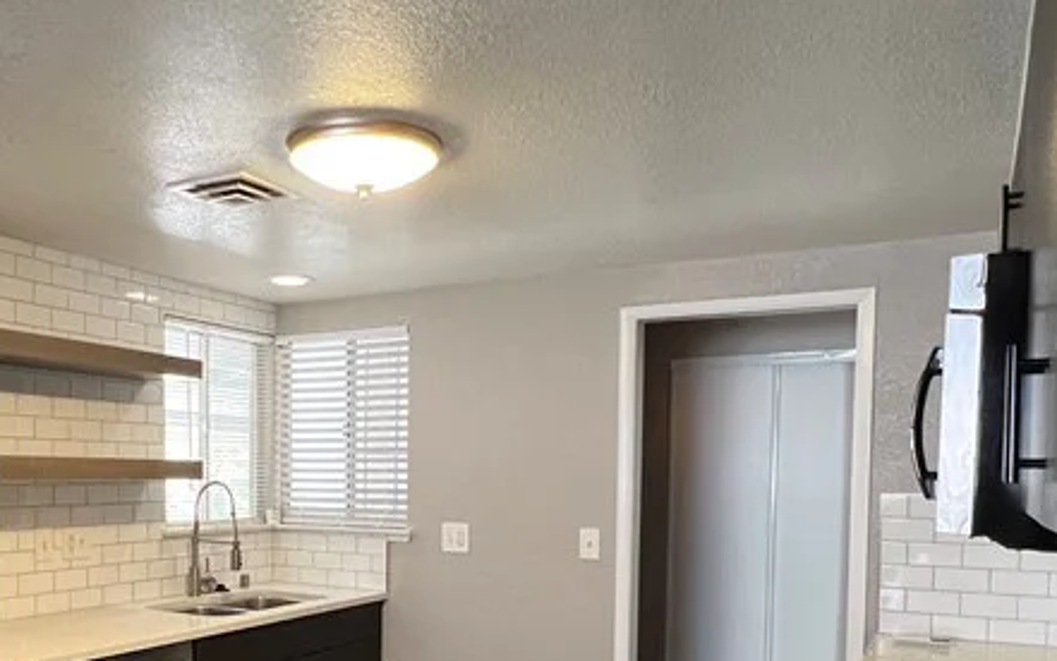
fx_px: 922
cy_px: 524
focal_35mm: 32
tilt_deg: -2.7
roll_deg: +0.0
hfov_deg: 58.6
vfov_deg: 38.1
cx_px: 374
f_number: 1.8
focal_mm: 1.57
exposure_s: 1/60
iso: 250
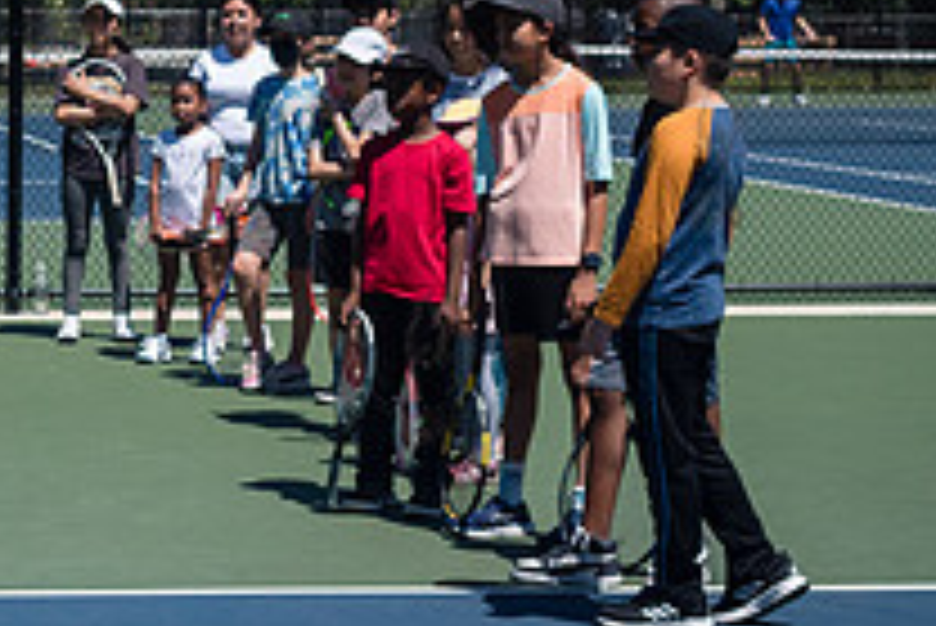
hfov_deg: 15.0
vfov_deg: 10.5
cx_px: -252
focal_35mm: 131
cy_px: 206
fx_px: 3408
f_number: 4
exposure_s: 1/2500
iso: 200
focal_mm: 35
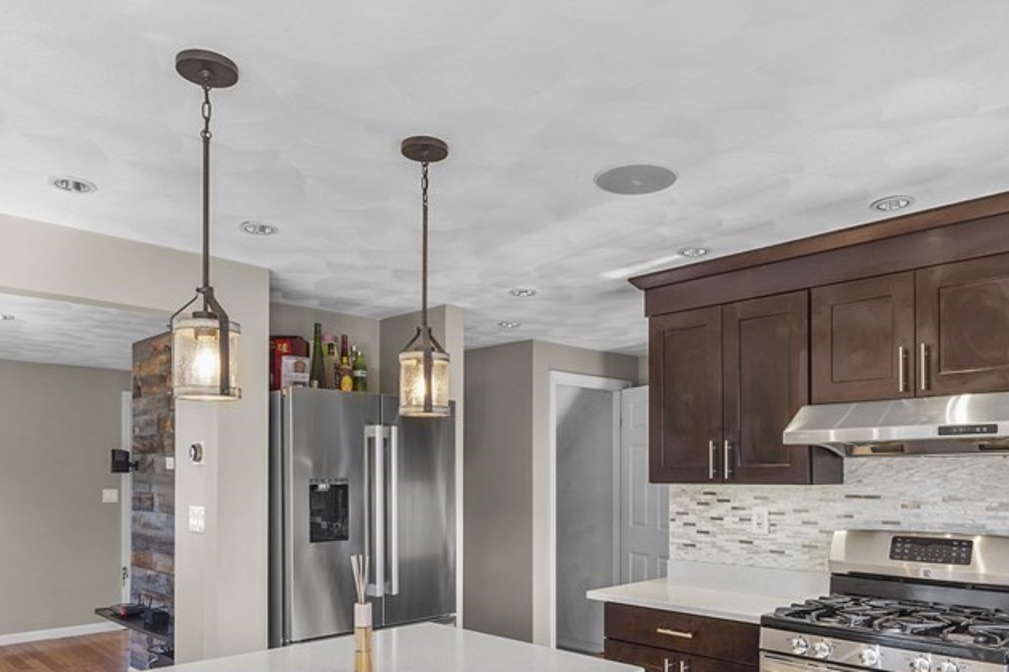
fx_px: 756
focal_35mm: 27
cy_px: 498
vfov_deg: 46.4
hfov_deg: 67.4
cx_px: 540
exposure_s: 1/30
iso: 320
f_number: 8
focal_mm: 16.6
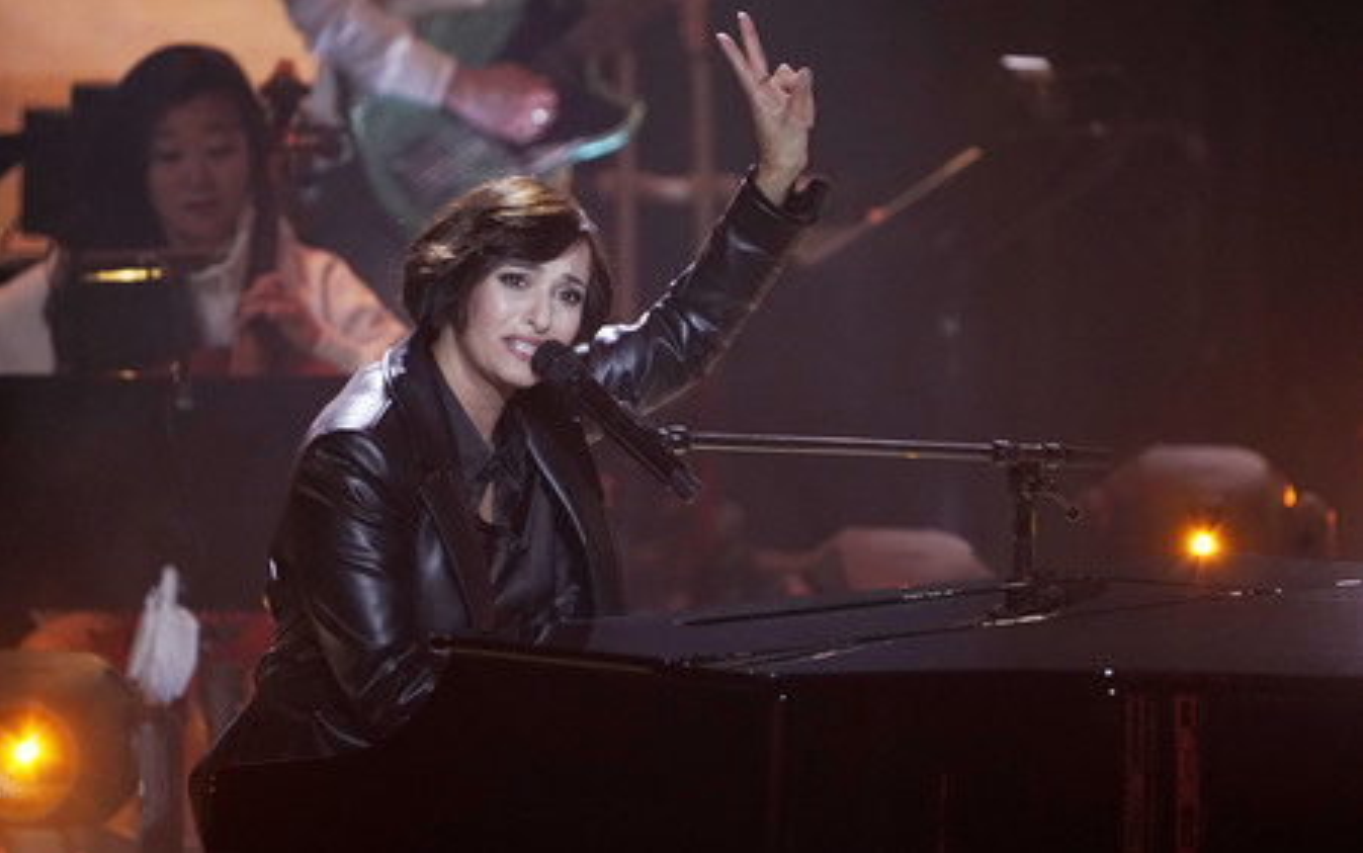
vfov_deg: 2.1
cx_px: 682
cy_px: 404
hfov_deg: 3.4
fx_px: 22816
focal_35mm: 614
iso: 4000
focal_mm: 600
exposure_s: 1/125
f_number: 6.3
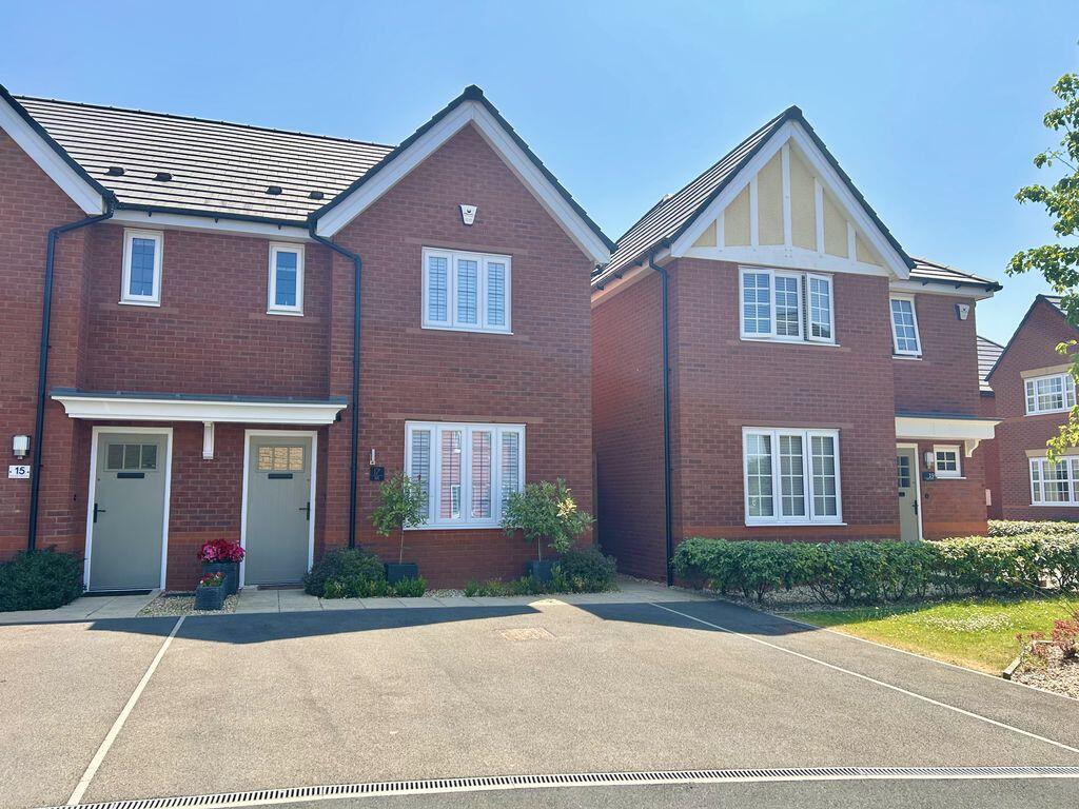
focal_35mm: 26
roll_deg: -0.1
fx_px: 810
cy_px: 404
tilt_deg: +5.8
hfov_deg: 67.3
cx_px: 540
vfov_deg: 53.1
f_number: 1.5
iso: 50
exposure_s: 1/2632
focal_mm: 5.7
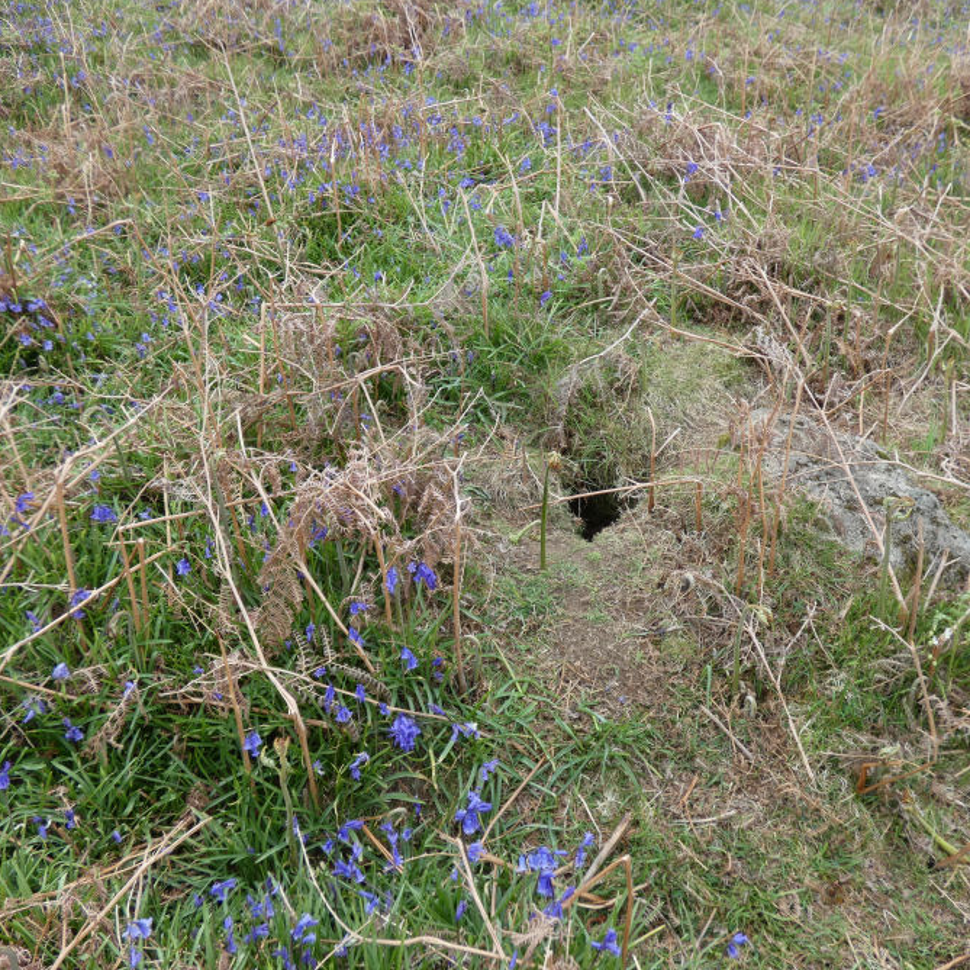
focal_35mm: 38
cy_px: 484
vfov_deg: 43.9
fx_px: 1205
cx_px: 531
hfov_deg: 43.8
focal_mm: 5.8
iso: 80
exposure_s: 1/200
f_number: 3.4
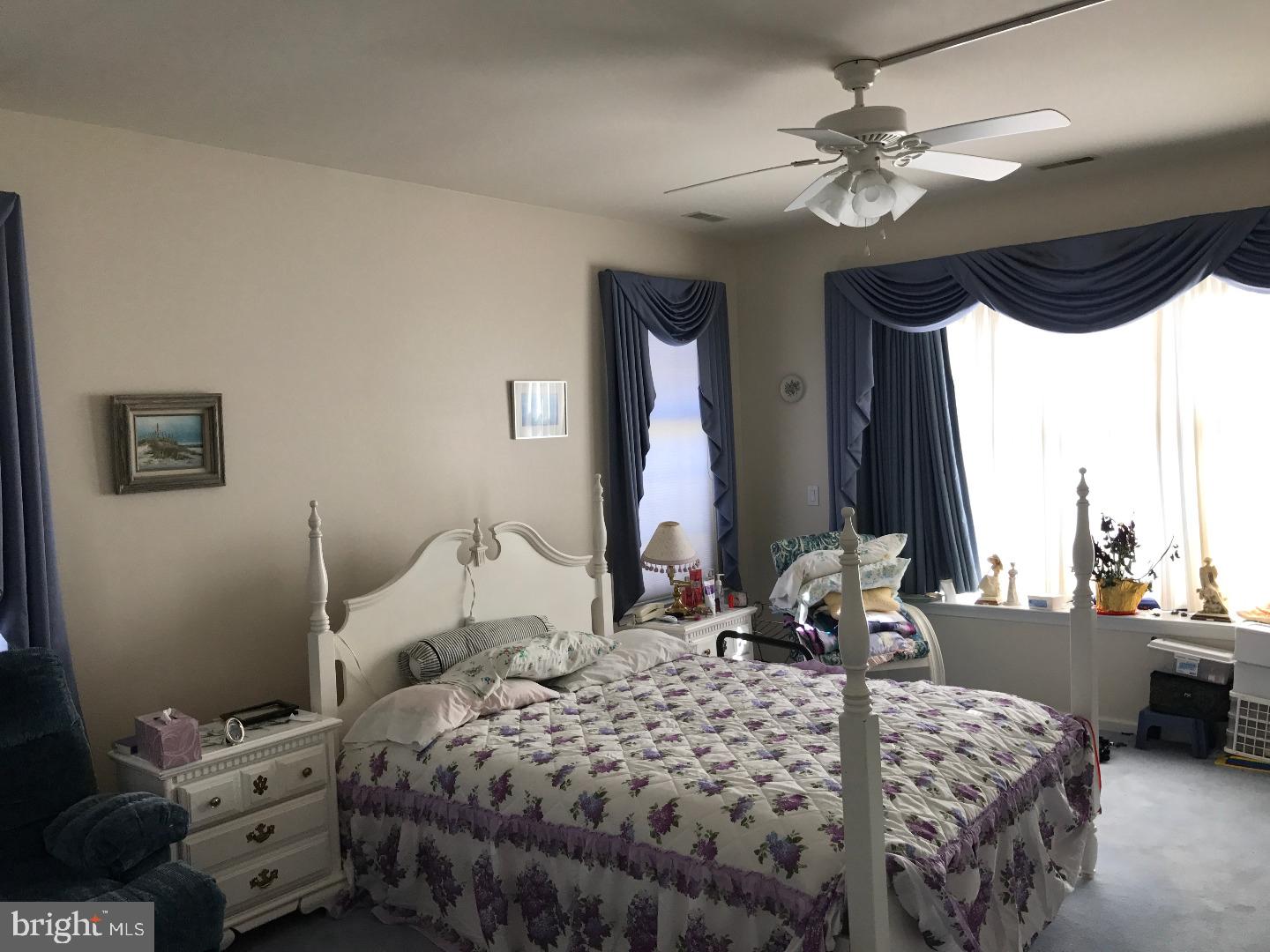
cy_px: 476
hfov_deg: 63.4
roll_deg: +2.7
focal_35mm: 28
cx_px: 635
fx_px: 1027
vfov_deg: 49.7
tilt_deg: -2.2
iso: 40
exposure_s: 1/120
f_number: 1.8
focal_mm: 3.99
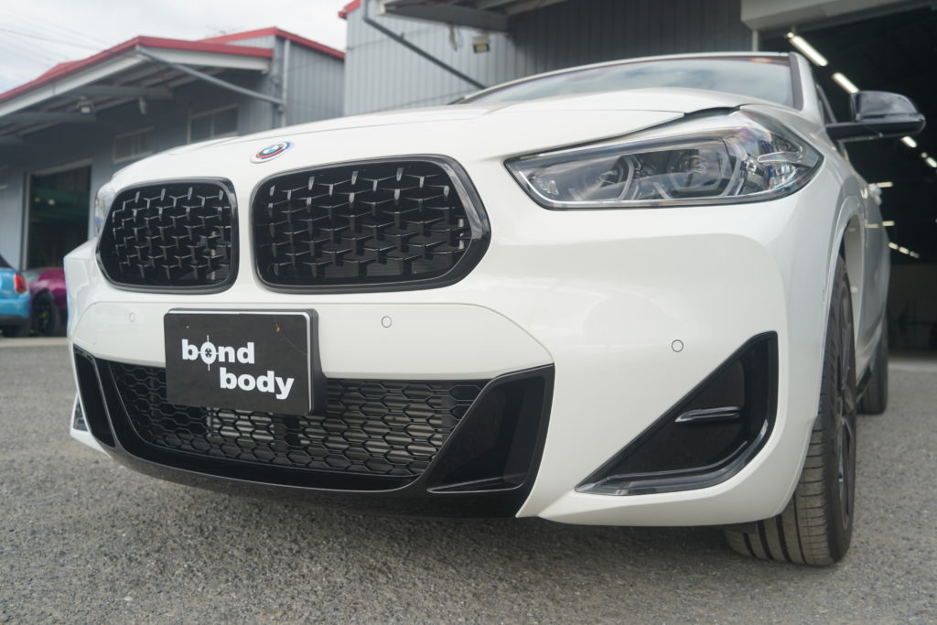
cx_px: 468
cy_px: 312
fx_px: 833
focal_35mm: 32
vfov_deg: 41.1
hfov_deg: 58.7
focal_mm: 32
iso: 100
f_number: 5
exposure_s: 1/80
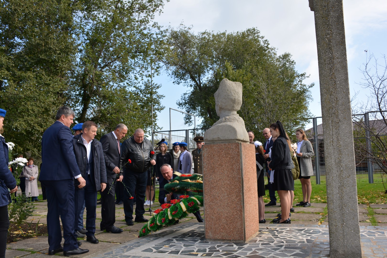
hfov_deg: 57.2
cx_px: 194
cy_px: 129
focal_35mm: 33
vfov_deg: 40.0
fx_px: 355
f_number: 6.3
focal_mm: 22
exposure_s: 1/200
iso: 100
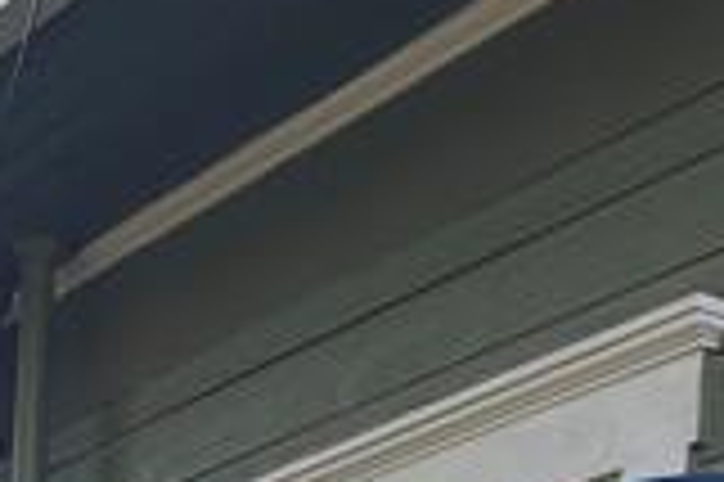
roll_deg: -4.4
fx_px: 3456
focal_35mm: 172
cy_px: 833
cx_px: 49
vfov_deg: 7.7
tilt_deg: +8.4
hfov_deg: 11.9
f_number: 1.6
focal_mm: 5.1
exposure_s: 1/598
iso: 50
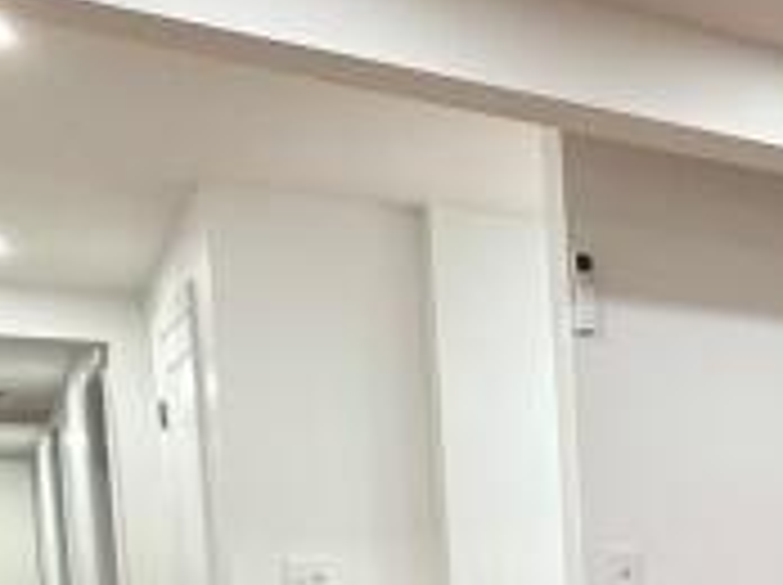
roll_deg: +0.8
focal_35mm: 58
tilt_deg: -4.7
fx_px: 1310
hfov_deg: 26.4
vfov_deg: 23.5
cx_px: 1098
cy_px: 652
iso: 200
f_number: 2.2
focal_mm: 2.22
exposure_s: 1/120
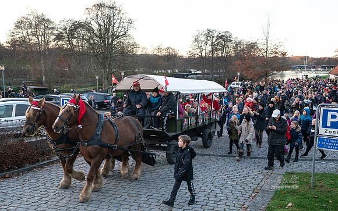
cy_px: 114
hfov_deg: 53.7
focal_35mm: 36
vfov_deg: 35.1
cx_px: 166
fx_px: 334
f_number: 4
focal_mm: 35
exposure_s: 1/320
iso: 1600
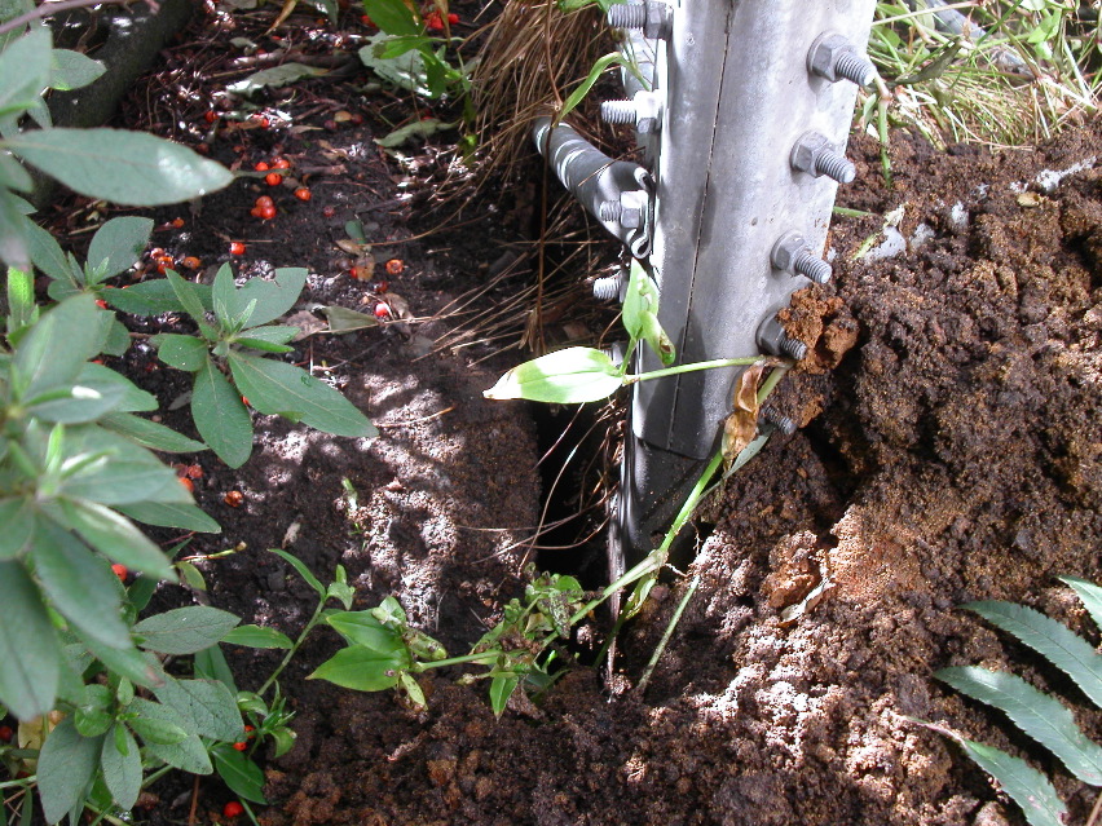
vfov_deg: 37.7
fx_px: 1210
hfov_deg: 49.0
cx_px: 551
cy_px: 413
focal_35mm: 38
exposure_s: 1/45
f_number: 4
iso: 100
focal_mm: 7.8
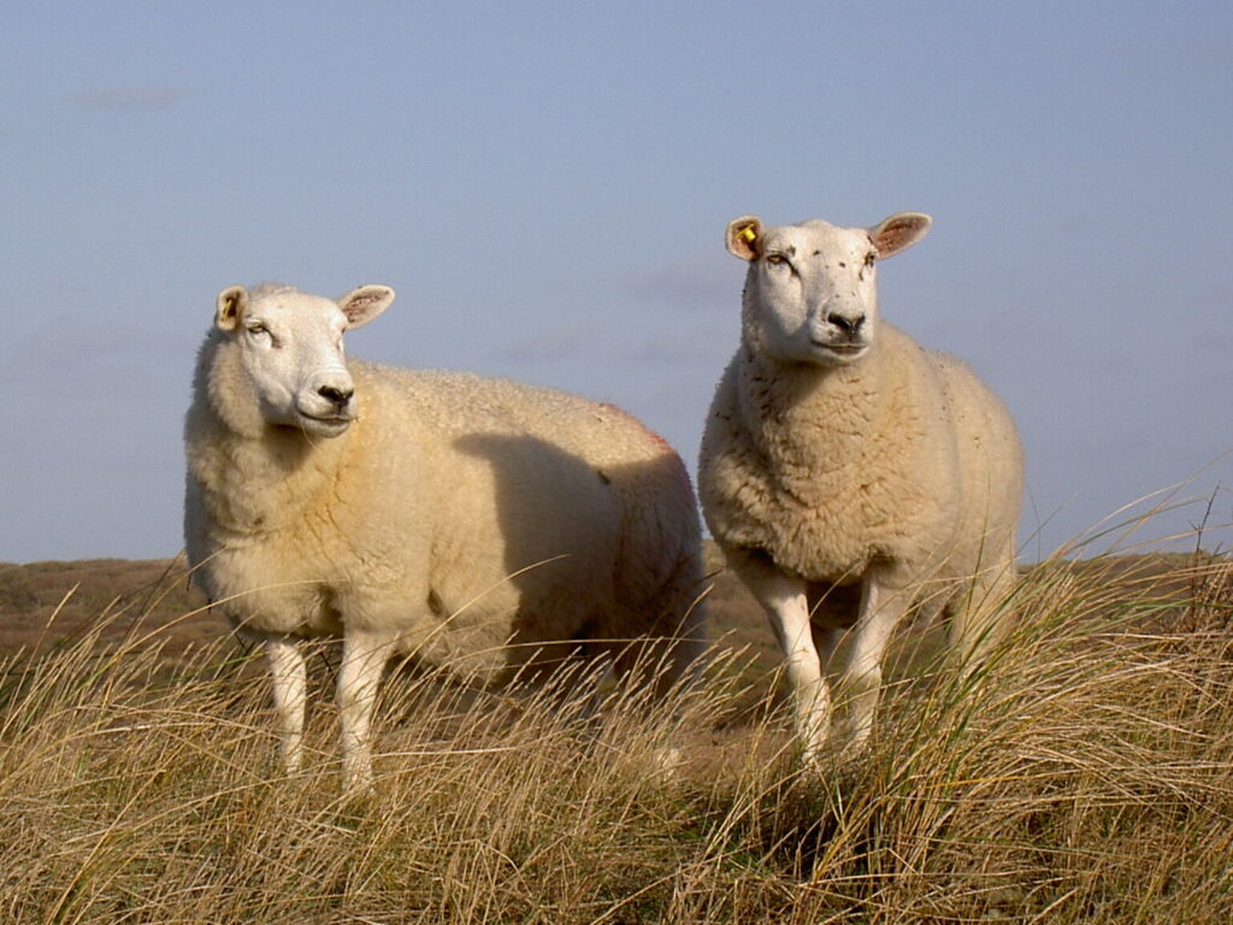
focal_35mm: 116
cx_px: 616
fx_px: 4132
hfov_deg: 17.0
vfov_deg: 12.8
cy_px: 462
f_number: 8.3
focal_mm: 24
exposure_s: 1/278
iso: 100
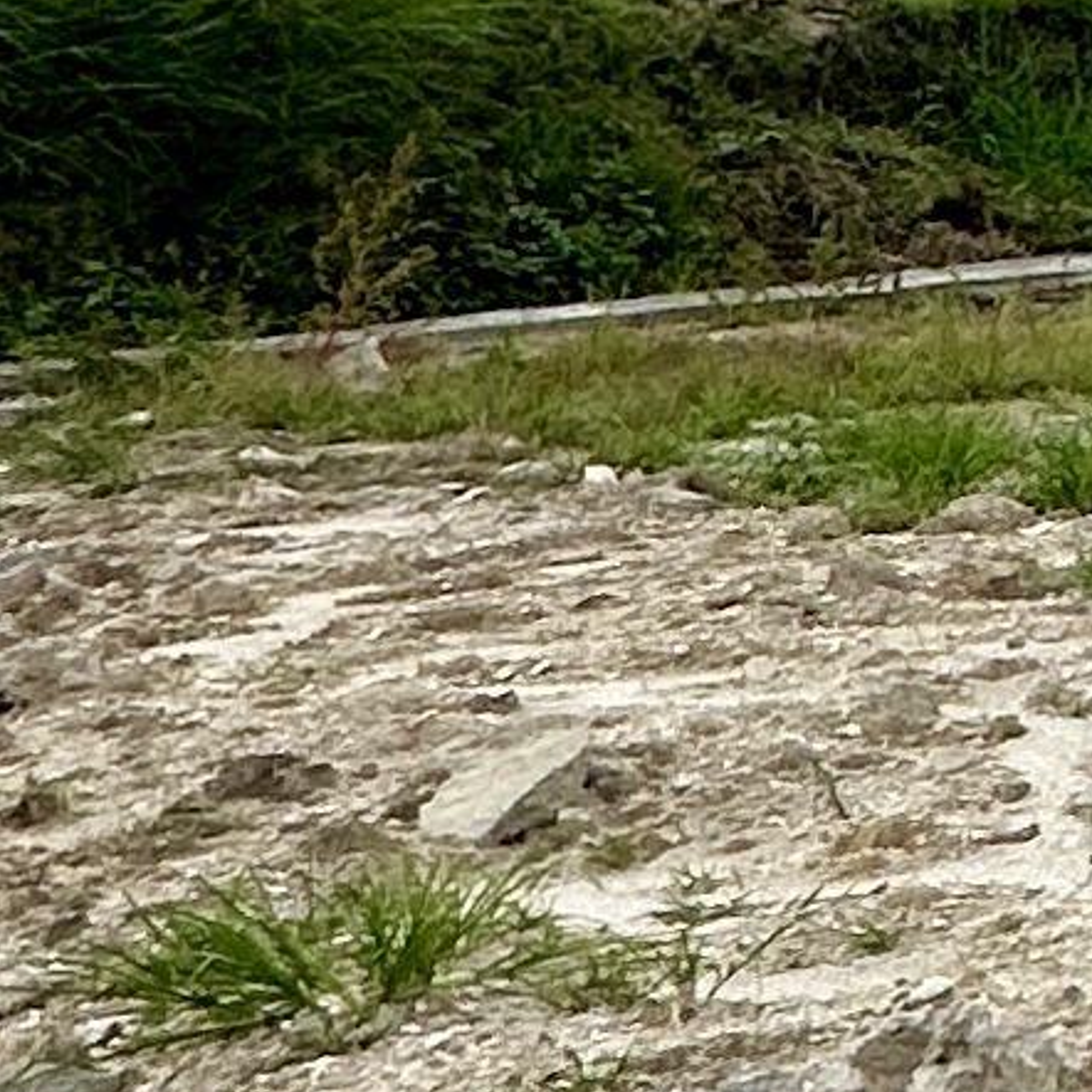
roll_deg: -0.1
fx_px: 4033
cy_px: -180
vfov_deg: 14.9
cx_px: 3256
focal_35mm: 113
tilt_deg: +4.1
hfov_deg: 10.7
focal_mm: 2.22
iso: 40
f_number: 2.2
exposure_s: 1/1289
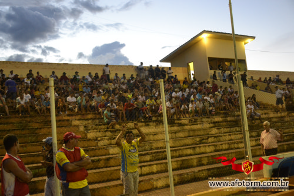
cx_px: 147
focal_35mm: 42
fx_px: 343
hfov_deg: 46.4
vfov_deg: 31.9
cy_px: 98
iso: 3200
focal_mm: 28
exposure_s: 1/80
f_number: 4
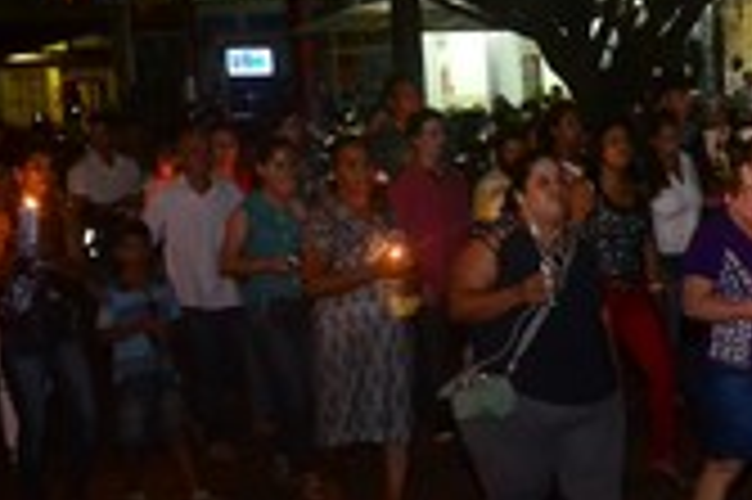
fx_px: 2616
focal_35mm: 125
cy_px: 248
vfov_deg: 10.9
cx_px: 833
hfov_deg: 15.9
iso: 3200
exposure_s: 1/60
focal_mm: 31
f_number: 4
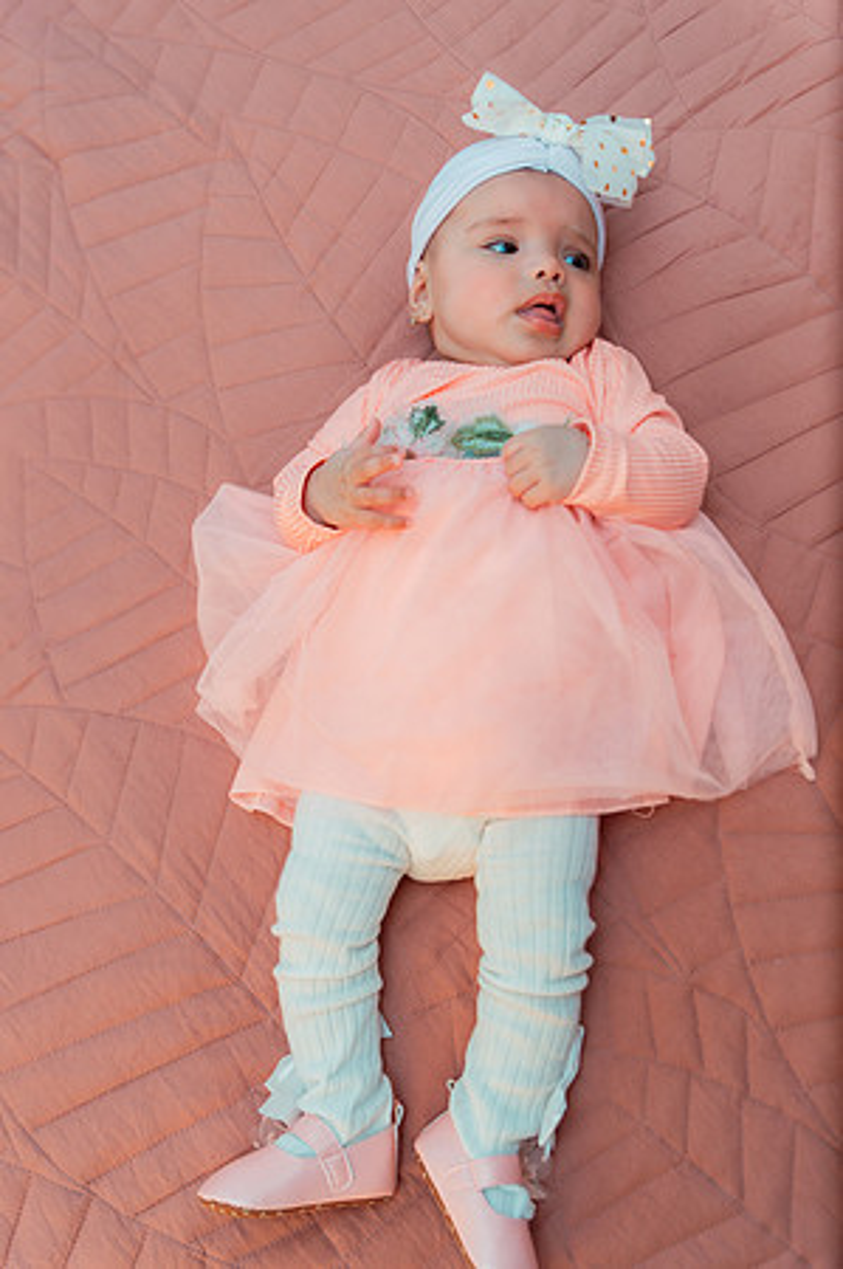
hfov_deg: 33.3
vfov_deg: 48.5
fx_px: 1408
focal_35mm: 40
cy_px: 634
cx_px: 422
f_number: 3.2
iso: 320
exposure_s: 1/250
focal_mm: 40
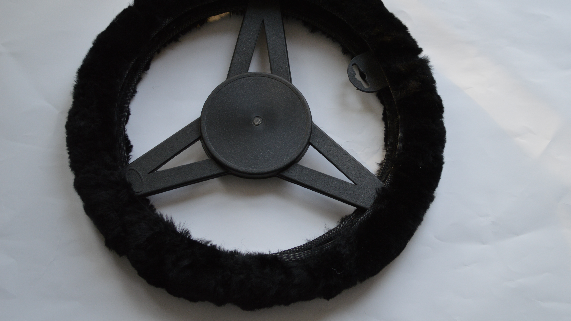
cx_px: 285
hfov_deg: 33.3
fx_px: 954
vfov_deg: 19.1
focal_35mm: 63
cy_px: 138
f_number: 5.3
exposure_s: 1/60
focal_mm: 40
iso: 400
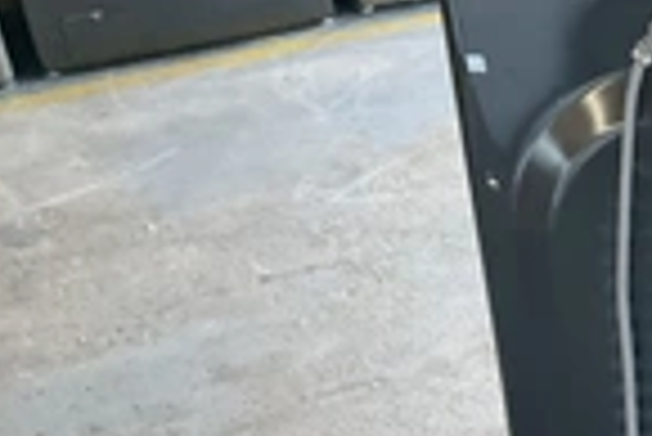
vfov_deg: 16.5
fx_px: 1505
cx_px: 877
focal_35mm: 83
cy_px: 274
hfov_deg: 21.7
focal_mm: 3
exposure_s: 1/60
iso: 100
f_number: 1.8
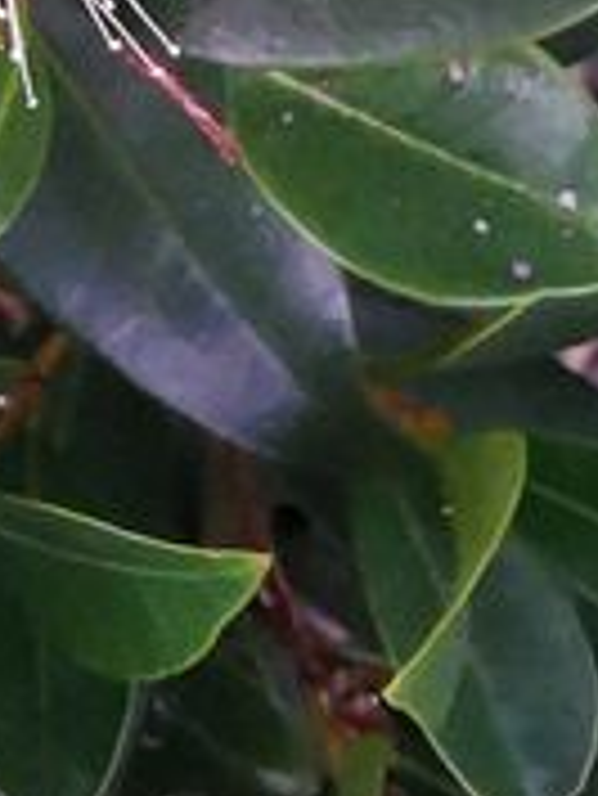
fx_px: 1794
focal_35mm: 78
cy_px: -184
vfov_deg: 22.8
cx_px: -31
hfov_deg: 18.3
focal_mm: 2.35
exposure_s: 1/16.7
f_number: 2.2
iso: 1250
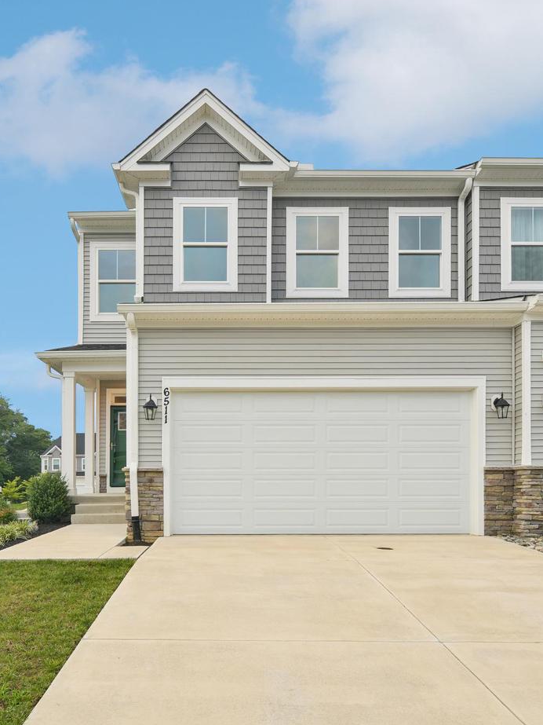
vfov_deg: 79.0
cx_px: 213
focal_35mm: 21
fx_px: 439
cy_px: 375
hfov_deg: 62.8
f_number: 8
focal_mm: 14
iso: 100
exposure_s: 1/20
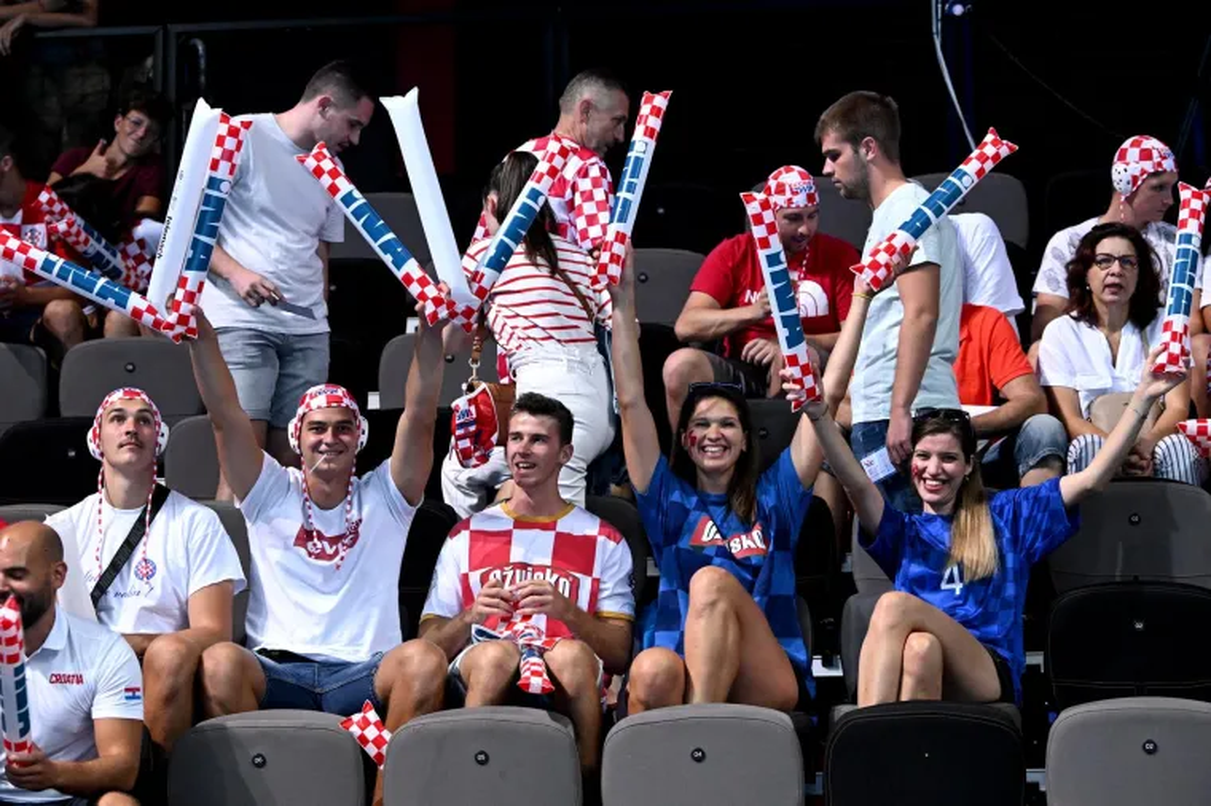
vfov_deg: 13.4
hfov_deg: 20.0
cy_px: 403
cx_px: 606
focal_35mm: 102
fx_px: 3430
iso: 5000
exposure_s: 1/800
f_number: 4
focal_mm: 102
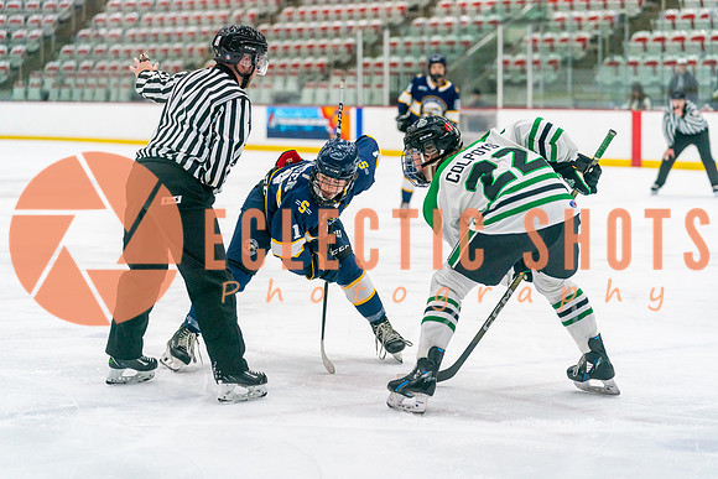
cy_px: 240
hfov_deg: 20.4
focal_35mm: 100
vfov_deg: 13.7
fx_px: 1995
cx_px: 359
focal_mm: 100
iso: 3200
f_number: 2.8
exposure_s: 1/1250
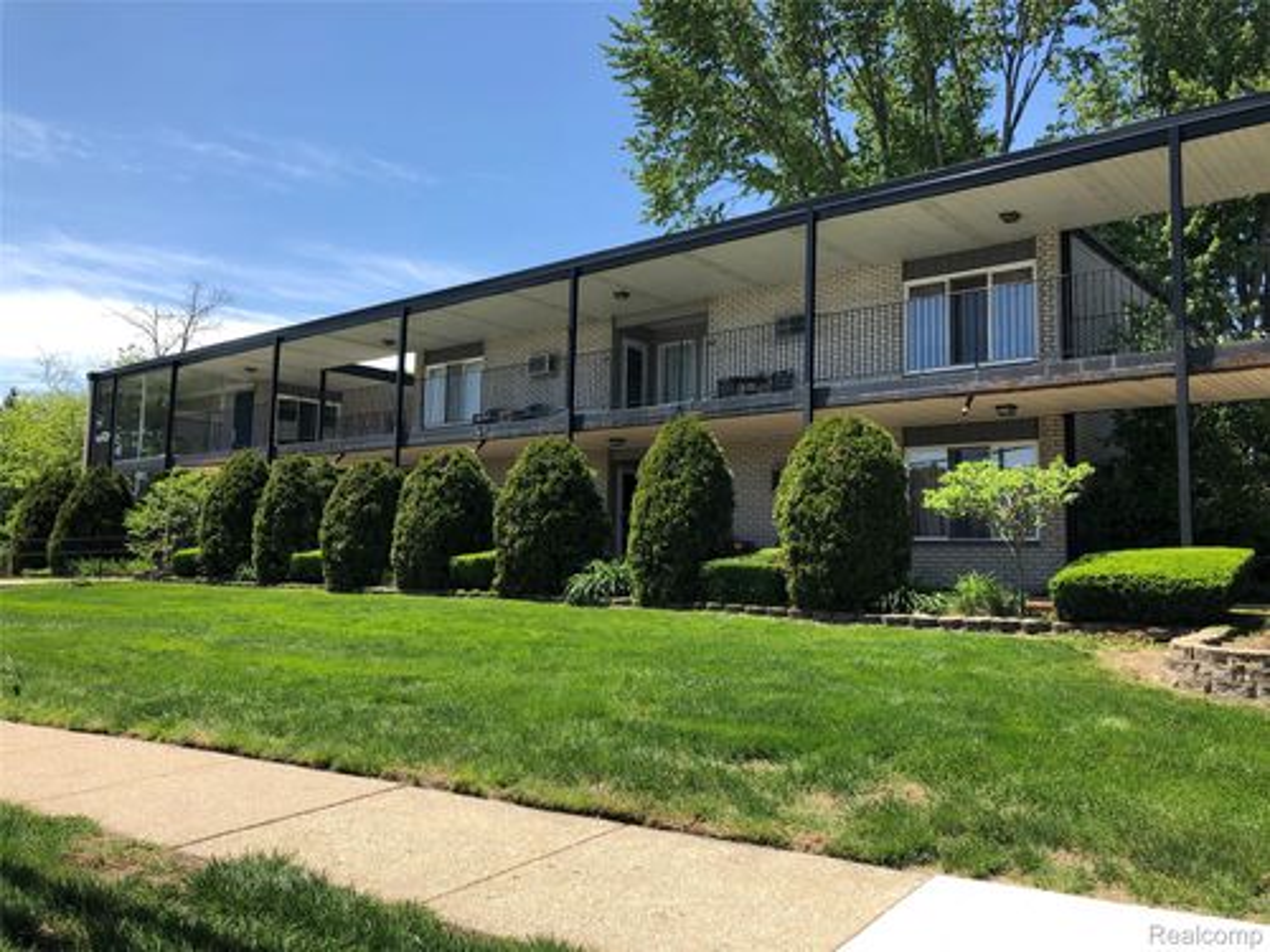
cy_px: 476
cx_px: 635
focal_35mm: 28
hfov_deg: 63.4
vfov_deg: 49.7
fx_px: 1027
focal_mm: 3.99
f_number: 1.8
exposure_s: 1/1080
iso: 20
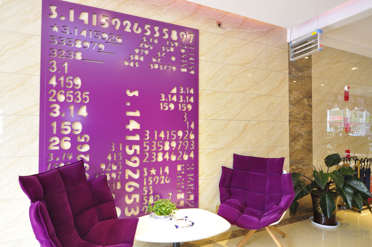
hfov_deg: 81.3
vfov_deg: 59.4
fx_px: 217
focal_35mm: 21
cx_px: 186
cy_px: 124
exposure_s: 1/40
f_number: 2.8
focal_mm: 14
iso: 400
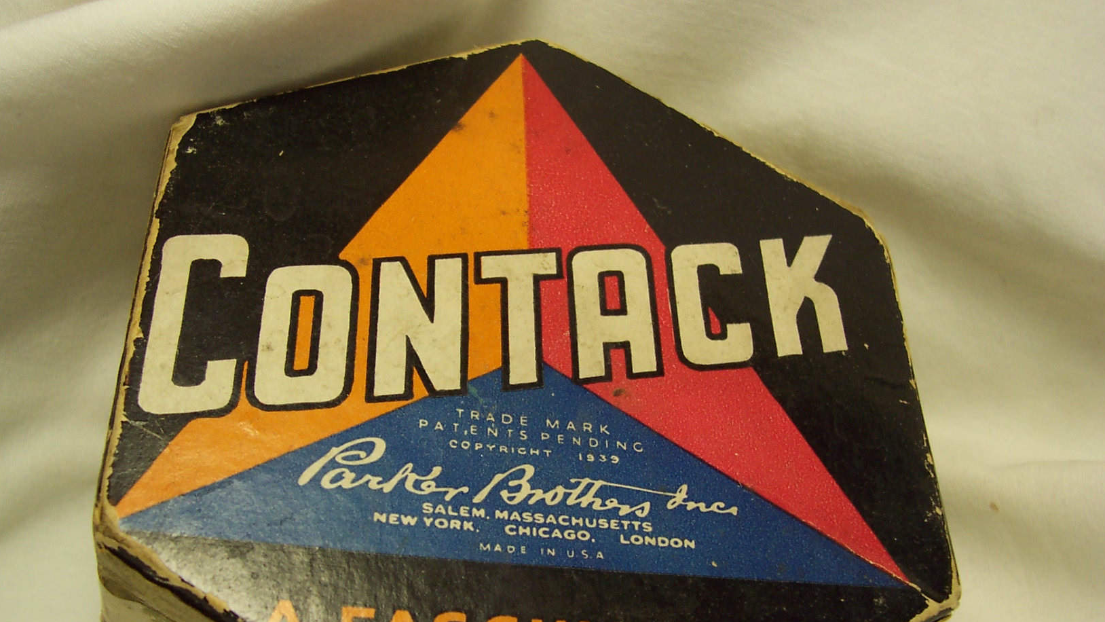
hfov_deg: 49.4
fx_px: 1201
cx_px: 546
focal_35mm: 41
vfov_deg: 28.8
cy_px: 416
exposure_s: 1/90
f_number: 2.8
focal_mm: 5.6
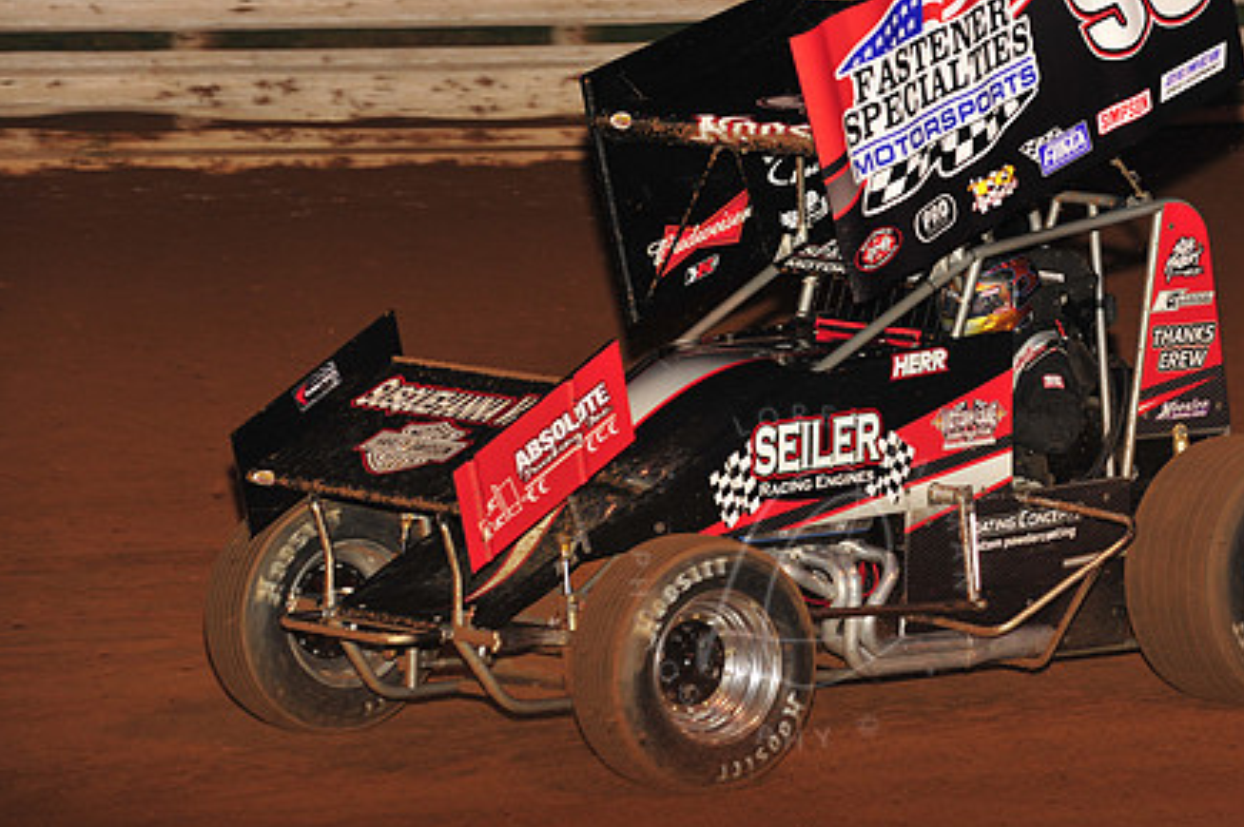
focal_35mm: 193
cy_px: 314
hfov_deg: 10.7
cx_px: 799
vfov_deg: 7.1
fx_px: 6664
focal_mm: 145
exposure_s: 1/320
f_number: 6.3
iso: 800
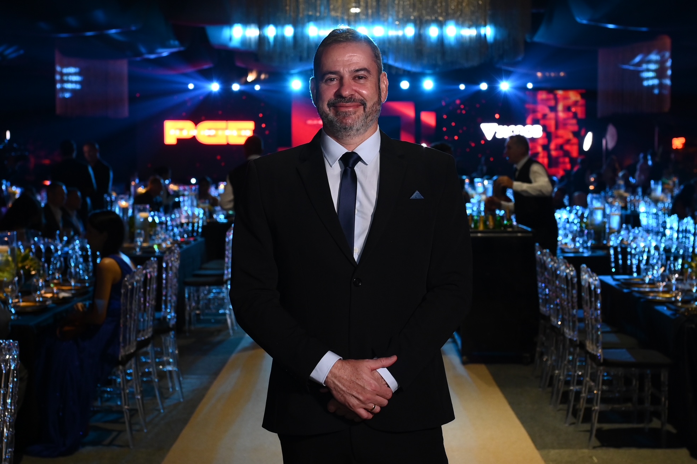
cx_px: 348
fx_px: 1007
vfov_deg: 26.0
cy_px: 232
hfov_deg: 38.2
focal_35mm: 52
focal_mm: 35
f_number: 4
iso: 2000
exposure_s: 1/200
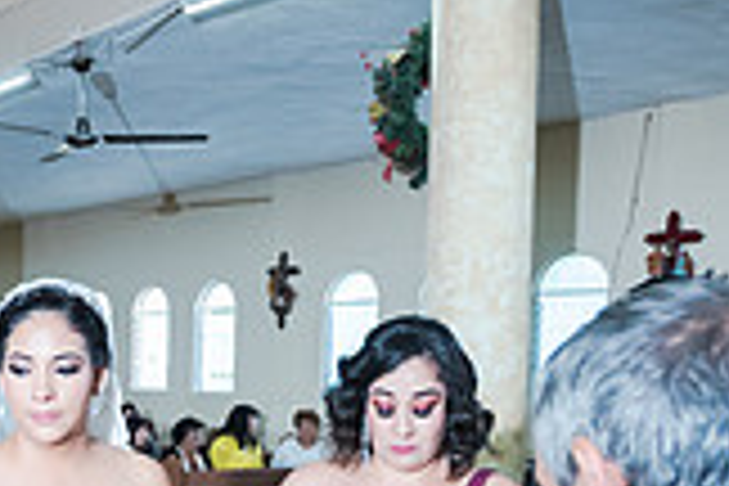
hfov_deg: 30.2
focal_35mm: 61
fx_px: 1235
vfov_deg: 21.7
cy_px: 457
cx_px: -32
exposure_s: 1/160
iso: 1600
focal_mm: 17
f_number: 2.8
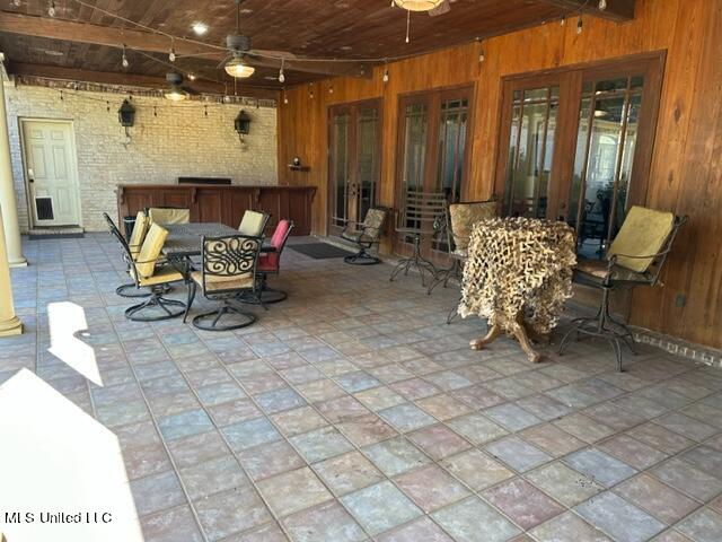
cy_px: 271
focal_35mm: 24
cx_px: 361
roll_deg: -1.5
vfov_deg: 56.8
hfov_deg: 71.6
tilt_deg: -13.2
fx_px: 501
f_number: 1.78
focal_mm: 6.86
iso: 100
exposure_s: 1/121
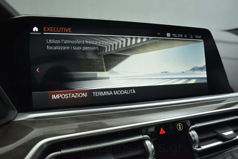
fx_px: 208
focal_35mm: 32
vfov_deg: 41.8
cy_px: 80
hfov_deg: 59.5
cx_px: 119
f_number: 3.8
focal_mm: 21
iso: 1600
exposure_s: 1/100
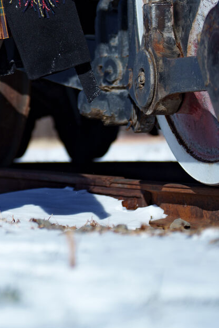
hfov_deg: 5.7
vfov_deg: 8.5
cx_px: -37
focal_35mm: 239
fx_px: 2179
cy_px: -82
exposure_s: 1/3200
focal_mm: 83
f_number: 2.8
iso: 100
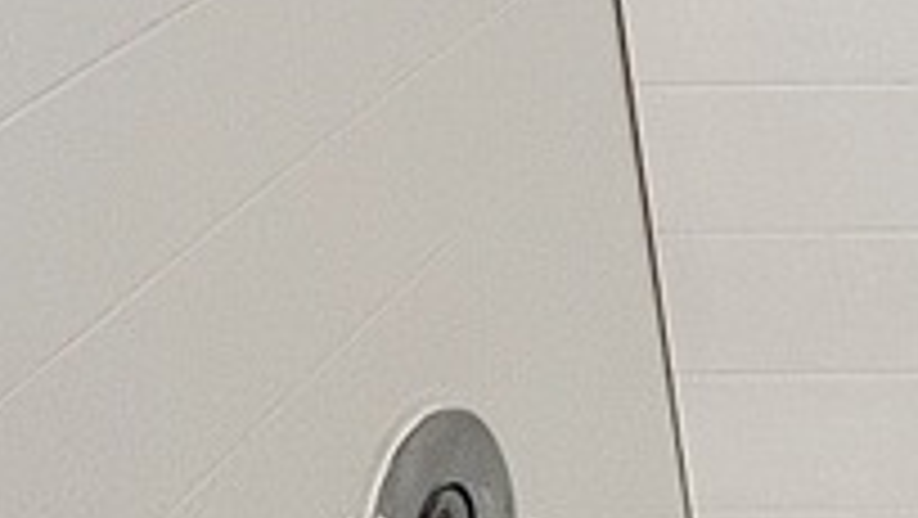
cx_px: 1575
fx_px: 2435
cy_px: -140
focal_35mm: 100
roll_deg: -0.3
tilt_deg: -16.3
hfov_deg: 17.8
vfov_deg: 11.8
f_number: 1.8
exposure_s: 1/120
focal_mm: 1.57
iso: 125
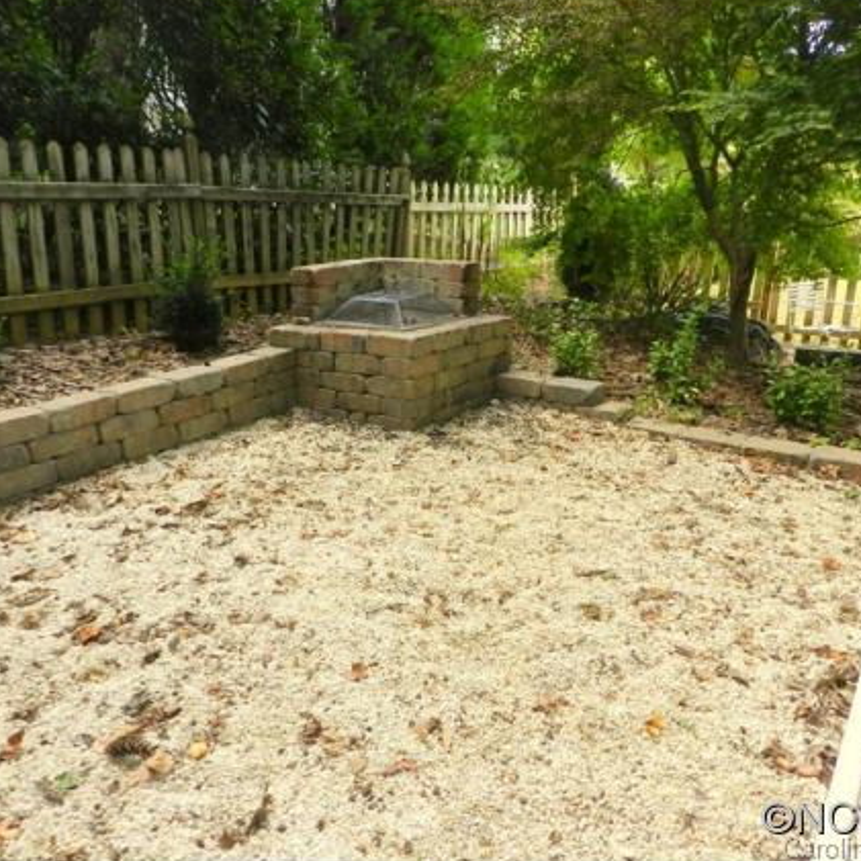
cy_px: 419
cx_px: 421
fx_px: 788
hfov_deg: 57.3
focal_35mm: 28
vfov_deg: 57.3
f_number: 3.4
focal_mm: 4
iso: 160
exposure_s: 1/160
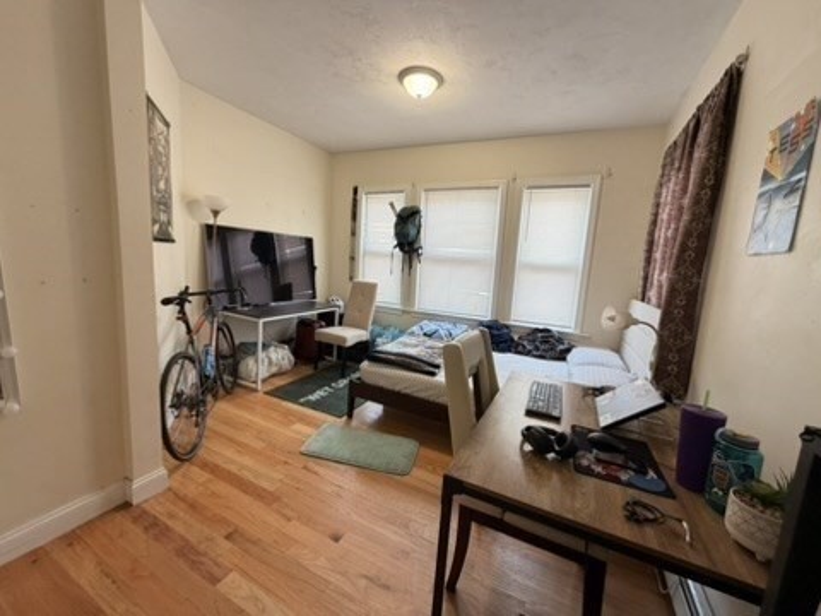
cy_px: 308
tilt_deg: -7.2
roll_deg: -4.3
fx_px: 332
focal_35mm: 14
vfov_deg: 85.7
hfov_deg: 102.1
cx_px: 410
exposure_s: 1/121
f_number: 2.2
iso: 200
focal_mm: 2.22
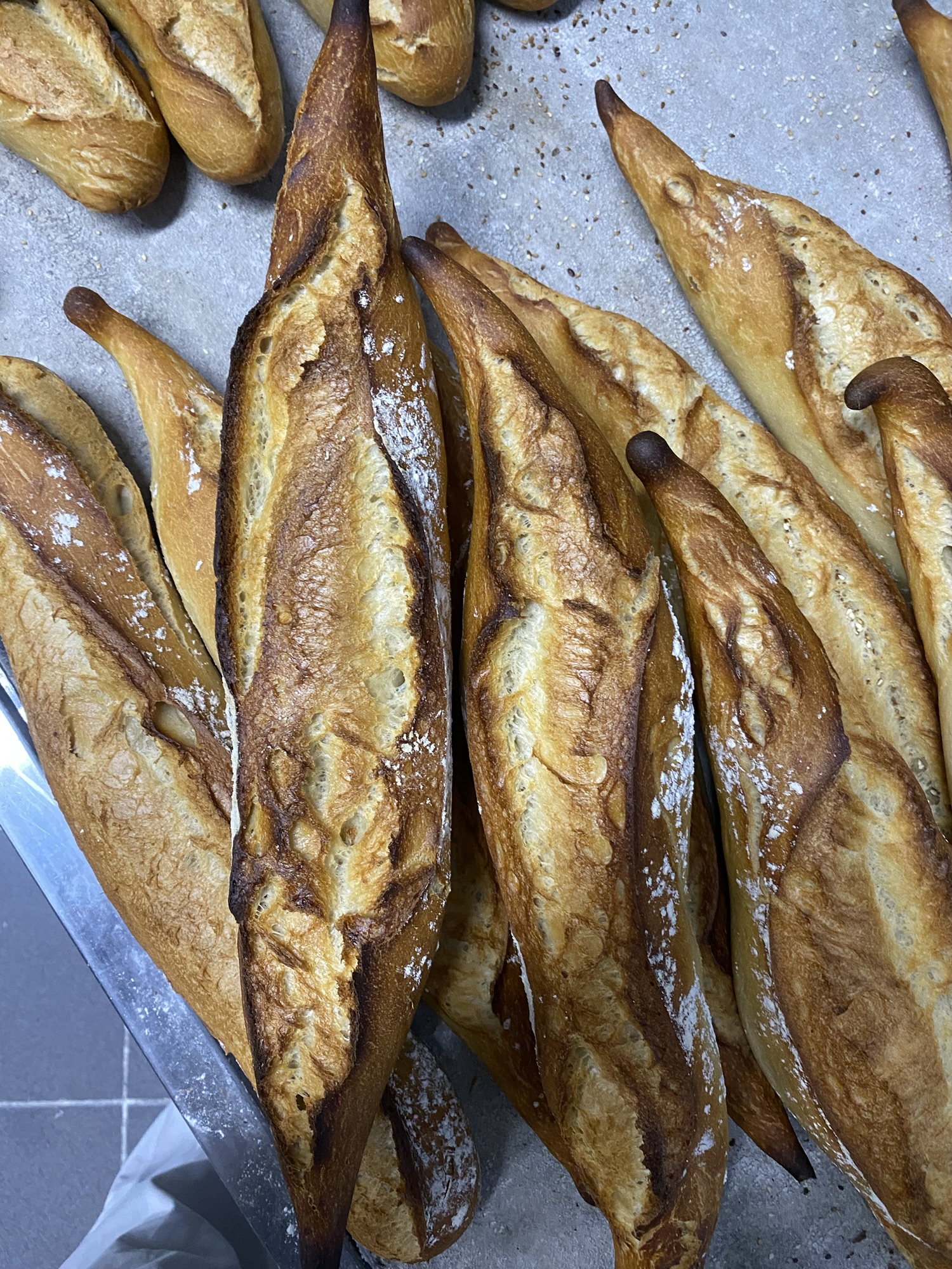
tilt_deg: -84.4
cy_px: 634
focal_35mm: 26
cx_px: 476
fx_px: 953
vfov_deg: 67.3
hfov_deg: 53.1
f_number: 1.8
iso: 320
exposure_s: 1/50
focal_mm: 4.25
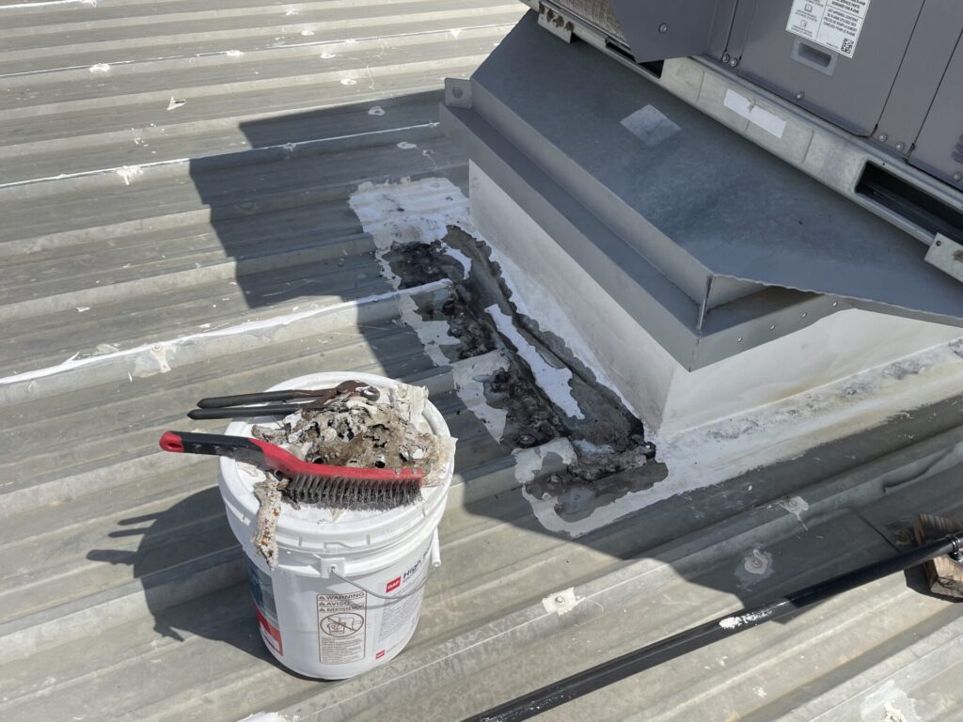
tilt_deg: -42.0
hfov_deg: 67.3
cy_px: 361
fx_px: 723
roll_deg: -0.5
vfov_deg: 53.1
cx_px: 482
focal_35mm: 26
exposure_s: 1/4831
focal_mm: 4.2
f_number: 1.6
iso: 32
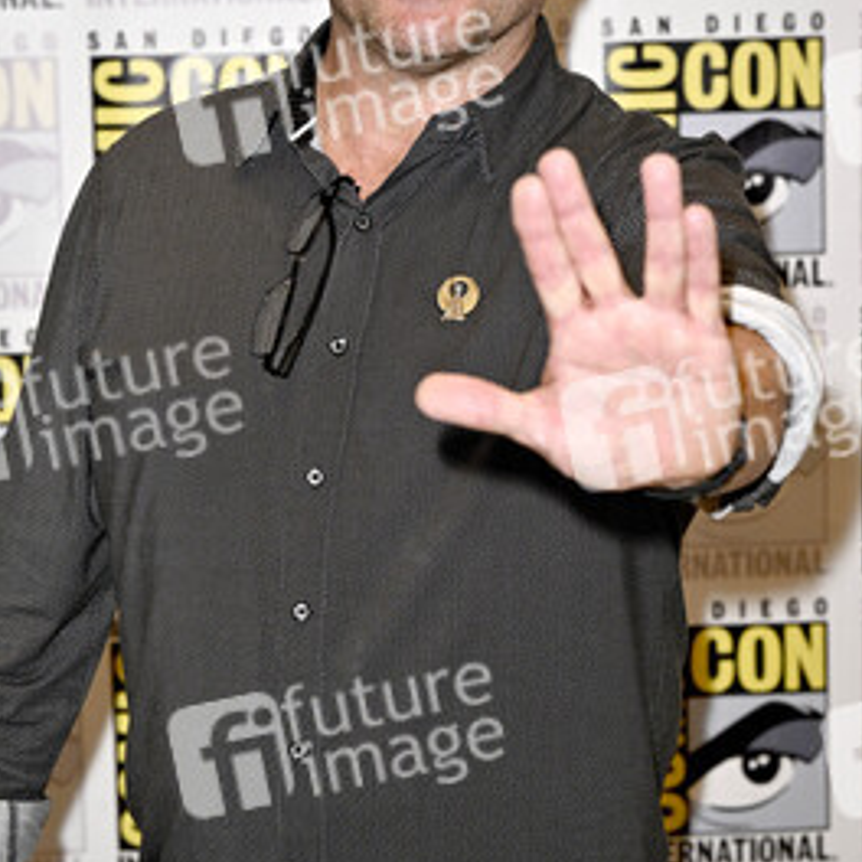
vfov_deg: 14.4
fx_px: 3409
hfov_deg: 14.4
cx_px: 431
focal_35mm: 121
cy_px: 251
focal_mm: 94
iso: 2000
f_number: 6.3
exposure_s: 1/250
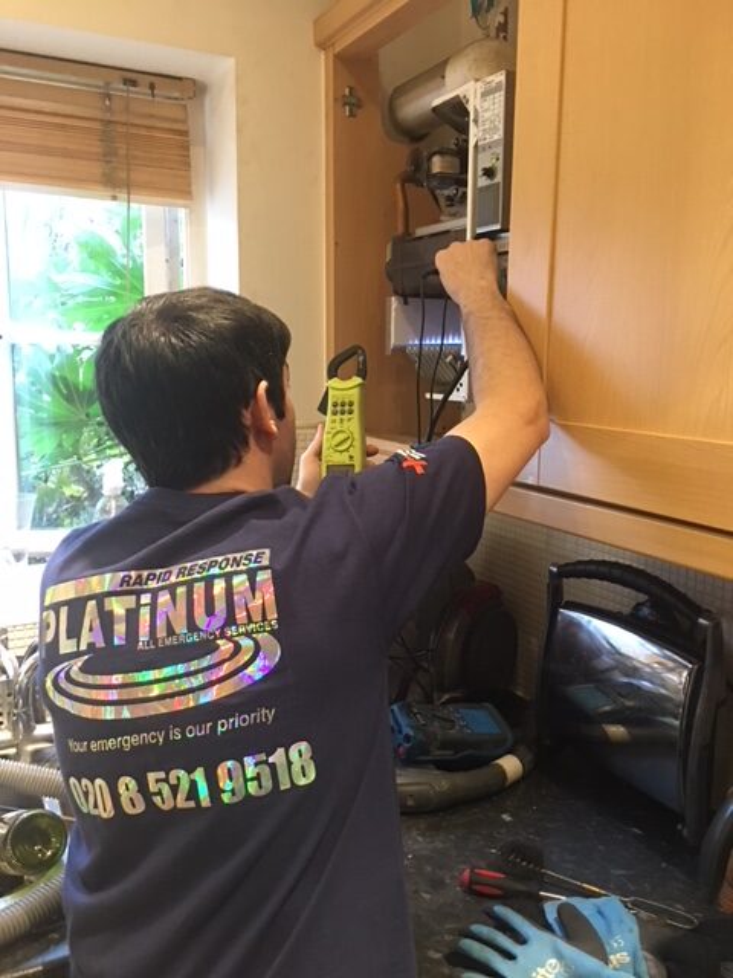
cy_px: 489
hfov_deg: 48.2
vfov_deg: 61.7
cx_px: 366
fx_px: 819
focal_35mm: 29
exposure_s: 1/8
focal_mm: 4.15
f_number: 2.2
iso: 125
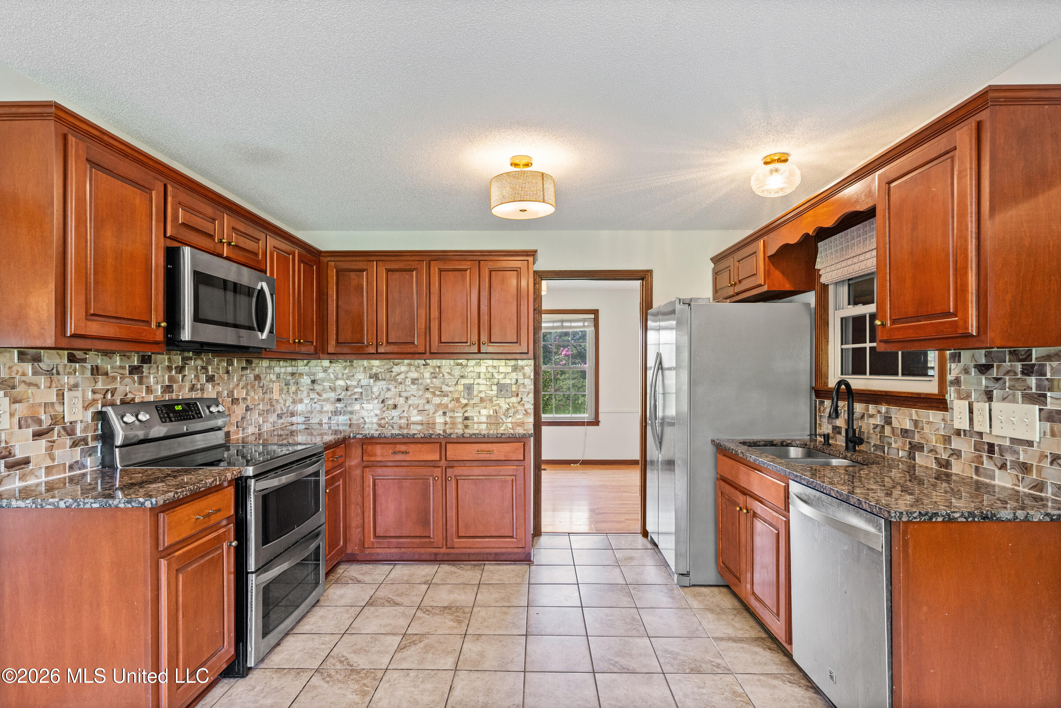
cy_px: 354
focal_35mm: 17
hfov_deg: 93.3
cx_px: 530
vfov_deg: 70.5
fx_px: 501
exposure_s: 1/4
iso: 1000
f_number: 9.5
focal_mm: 17
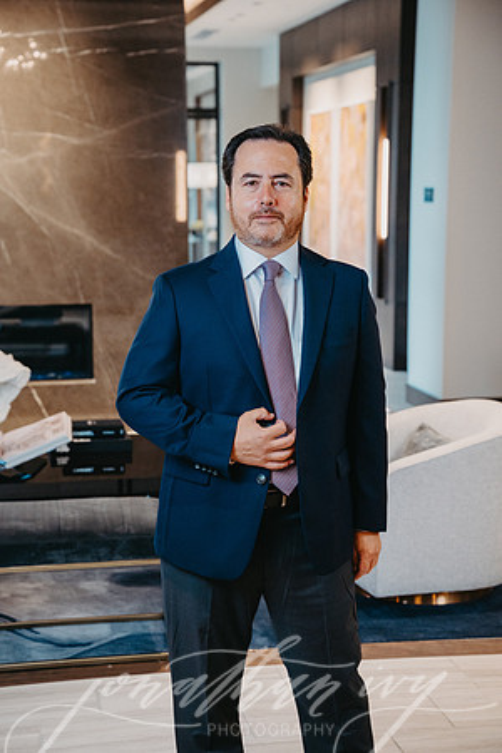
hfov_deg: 19.5
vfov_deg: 28.8
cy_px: 376
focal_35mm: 70
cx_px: 251
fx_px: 1464
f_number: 4.5
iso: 1000
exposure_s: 1/100
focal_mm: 70
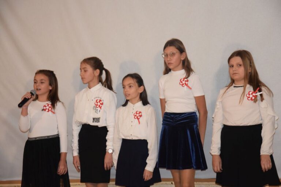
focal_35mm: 112
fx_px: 878
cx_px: 140
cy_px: 94
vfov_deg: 12.2
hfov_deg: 18.2
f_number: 5.3
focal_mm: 75
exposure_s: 1/60
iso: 3200
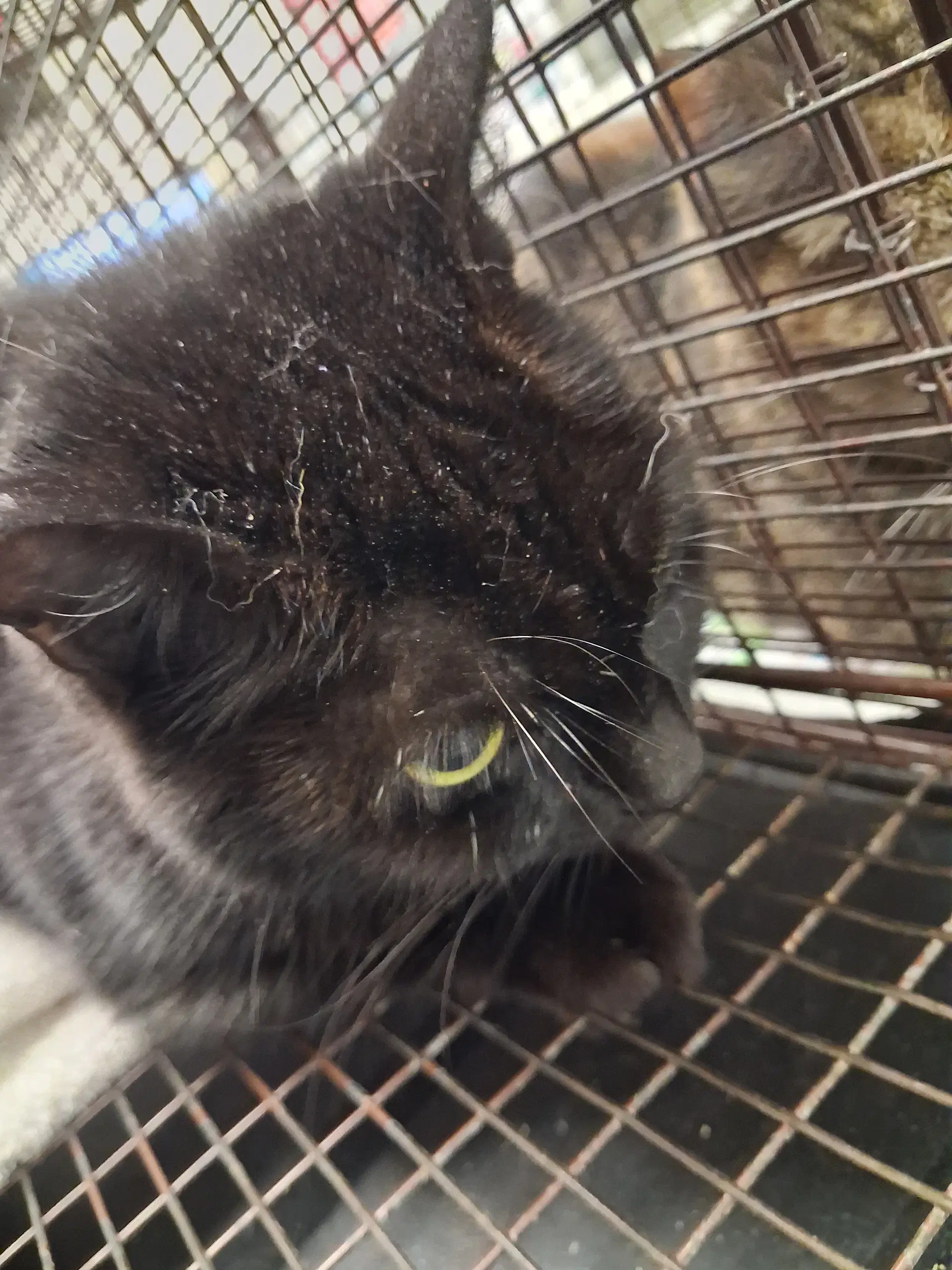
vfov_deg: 65.3
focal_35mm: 27
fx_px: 990
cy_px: 635
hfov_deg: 51.4
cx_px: 476
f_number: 1.8
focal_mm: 4
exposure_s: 1/24
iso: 1000
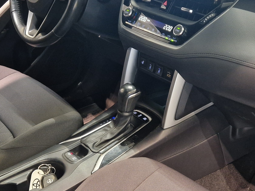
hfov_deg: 34.9
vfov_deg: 26.5
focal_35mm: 55
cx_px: 121
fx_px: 405
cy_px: 122
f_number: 1.8
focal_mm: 5.4
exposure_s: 1/50
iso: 250
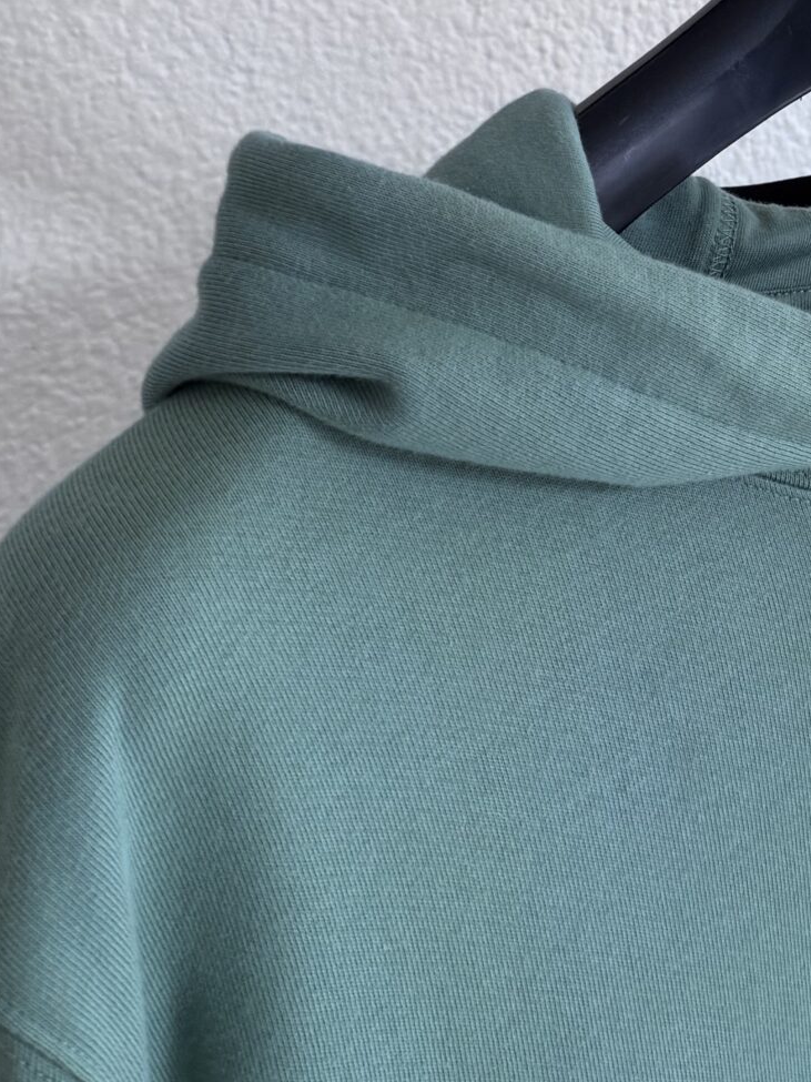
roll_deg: +1.2
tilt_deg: -4.5
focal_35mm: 63
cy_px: 17
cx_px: 952
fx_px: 1968
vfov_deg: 28.9
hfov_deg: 21.7
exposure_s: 1/69
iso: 200
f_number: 1.78
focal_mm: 6.76
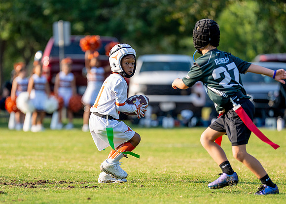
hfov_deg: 6.3
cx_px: 115
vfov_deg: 4.5
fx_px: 2619
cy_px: 122
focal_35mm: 322
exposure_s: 1/2000
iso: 250
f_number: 2.8
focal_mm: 200
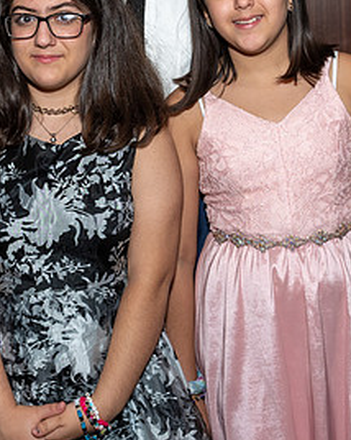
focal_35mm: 90
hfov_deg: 17.0
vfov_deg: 21.1
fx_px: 1170
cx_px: 134
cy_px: 97
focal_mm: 24
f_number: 6.3
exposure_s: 1/250
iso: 400
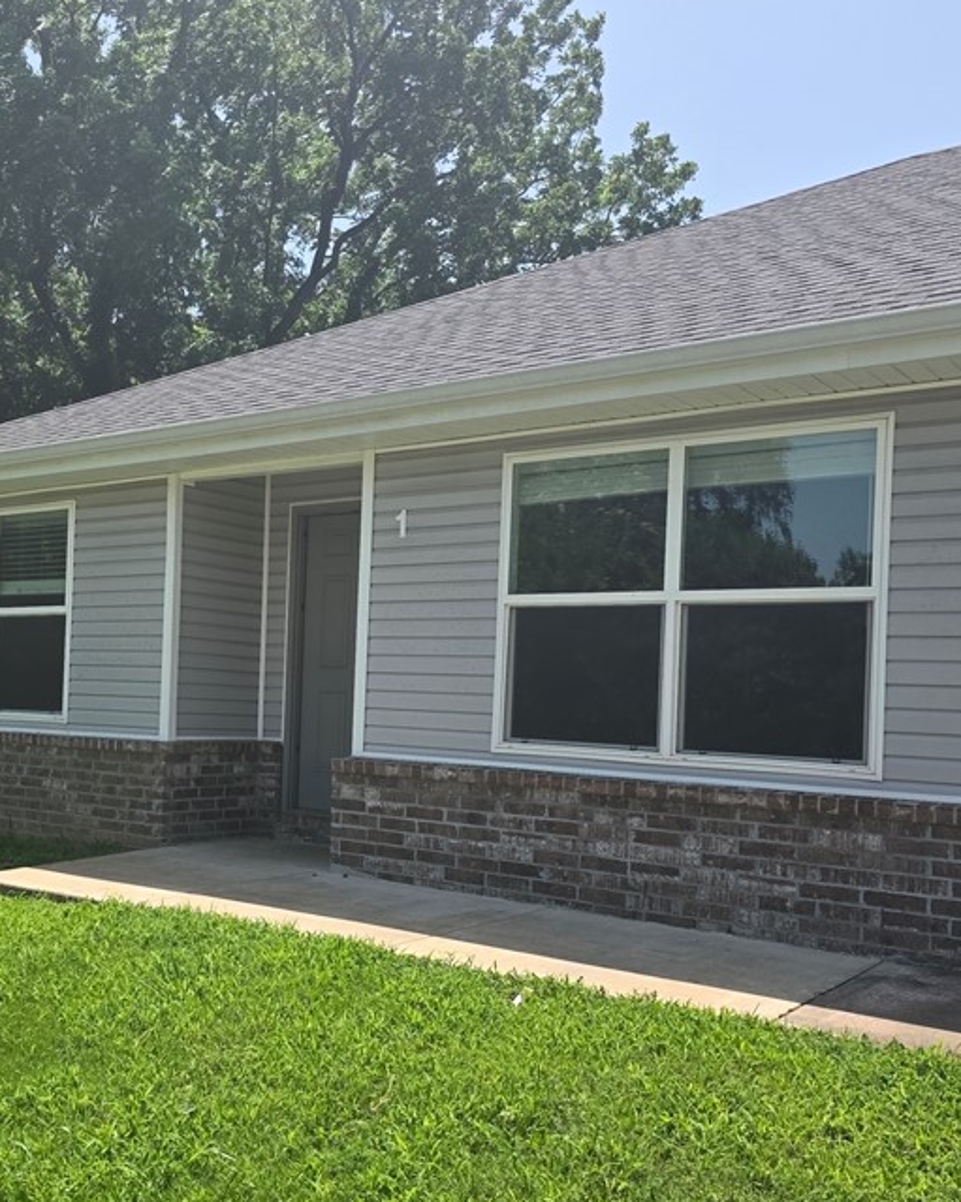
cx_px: 222
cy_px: 672
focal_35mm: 36
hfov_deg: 39.8
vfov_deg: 50.2
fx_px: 1280
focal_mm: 6.3
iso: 80
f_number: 1.7
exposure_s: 1/3559
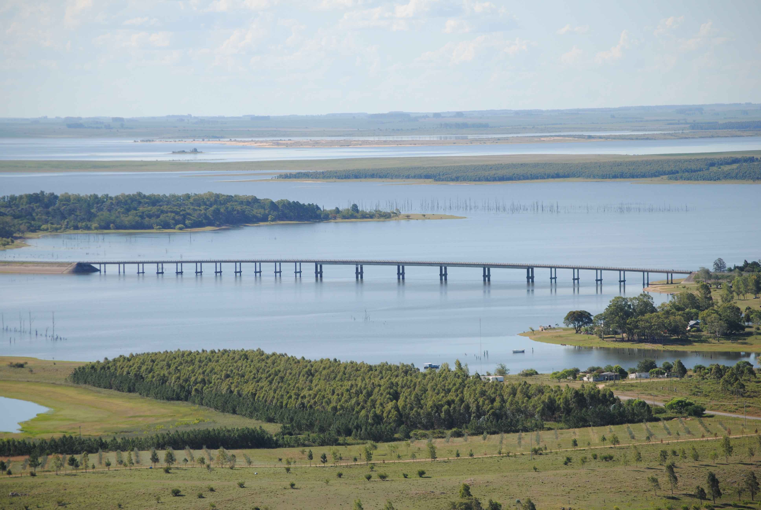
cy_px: 255
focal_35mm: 153
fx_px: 3238
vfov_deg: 9.0
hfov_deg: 13.4
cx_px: 380
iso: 200
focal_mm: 102
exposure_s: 1/1250
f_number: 5.6
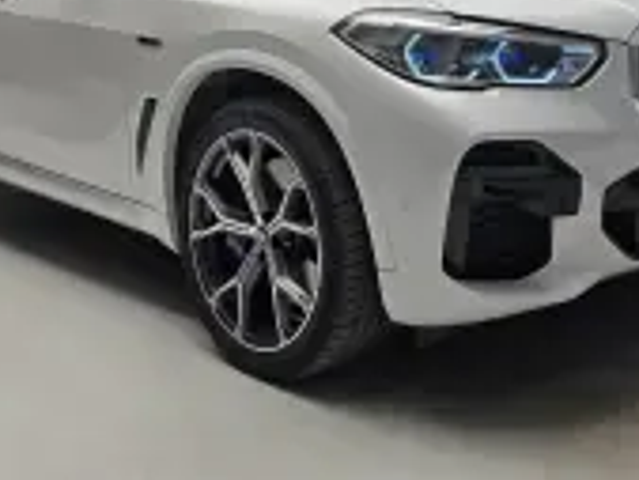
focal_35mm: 49
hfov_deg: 38.8
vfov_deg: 28.3
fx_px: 905
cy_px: 26
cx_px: 363
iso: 20
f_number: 1.7
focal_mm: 6.3
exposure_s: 1/61
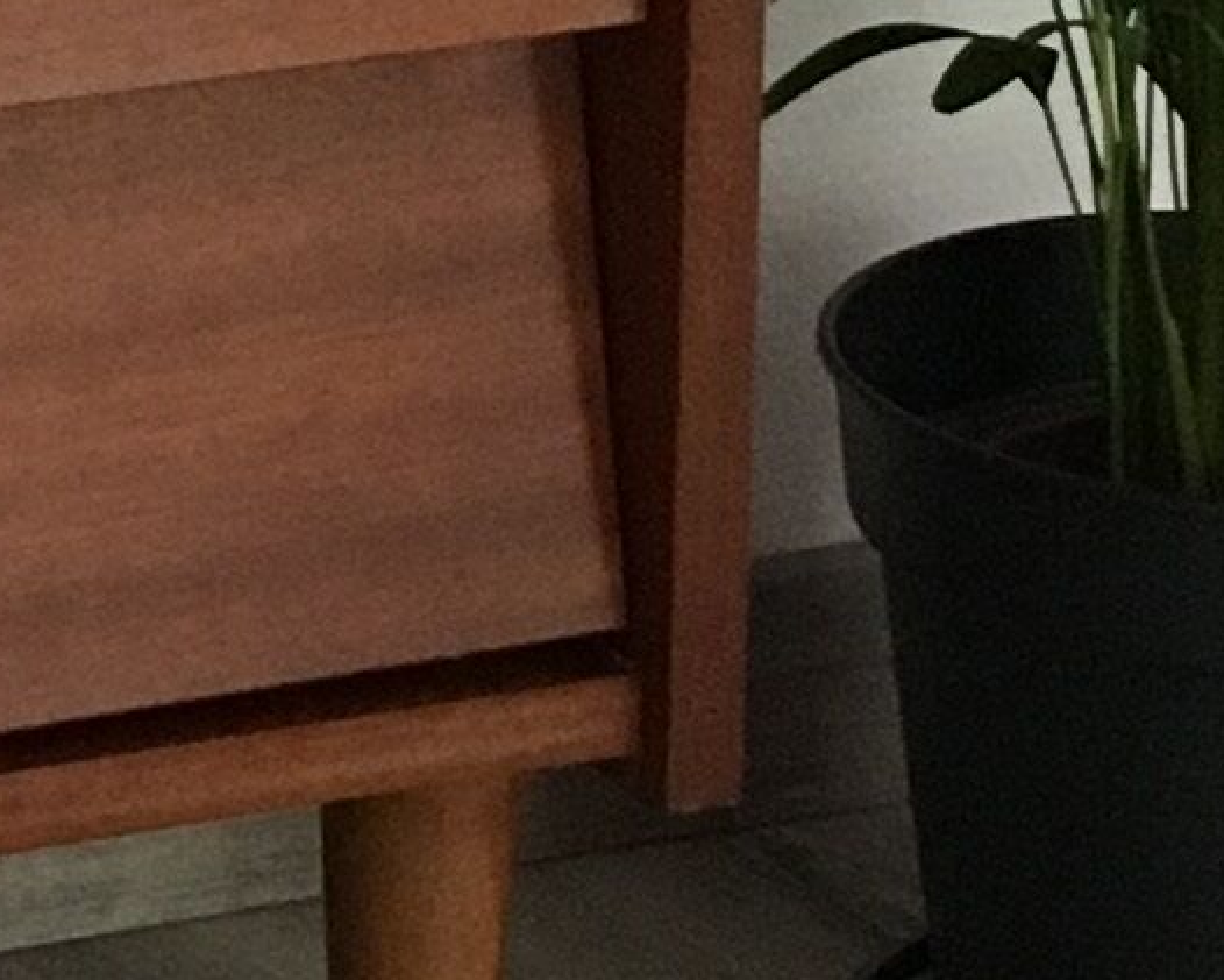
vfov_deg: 7.0
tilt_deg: -14.7
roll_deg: +0.7
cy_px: -354
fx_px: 7862
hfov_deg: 8.6
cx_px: -977
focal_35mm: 217
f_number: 2.2
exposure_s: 1/20
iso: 200
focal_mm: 4.15
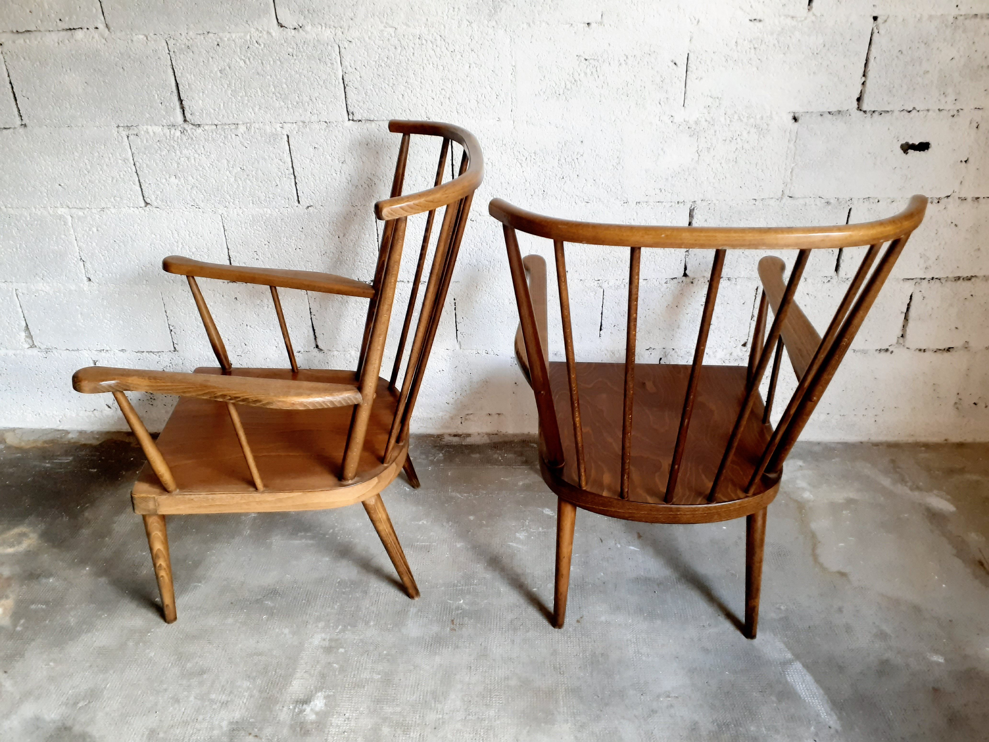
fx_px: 771
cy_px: 371
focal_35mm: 27
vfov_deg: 51.4
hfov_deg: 65.3
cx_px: 494
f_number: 1.9
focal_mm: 3.6
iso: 160
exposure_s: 1/50
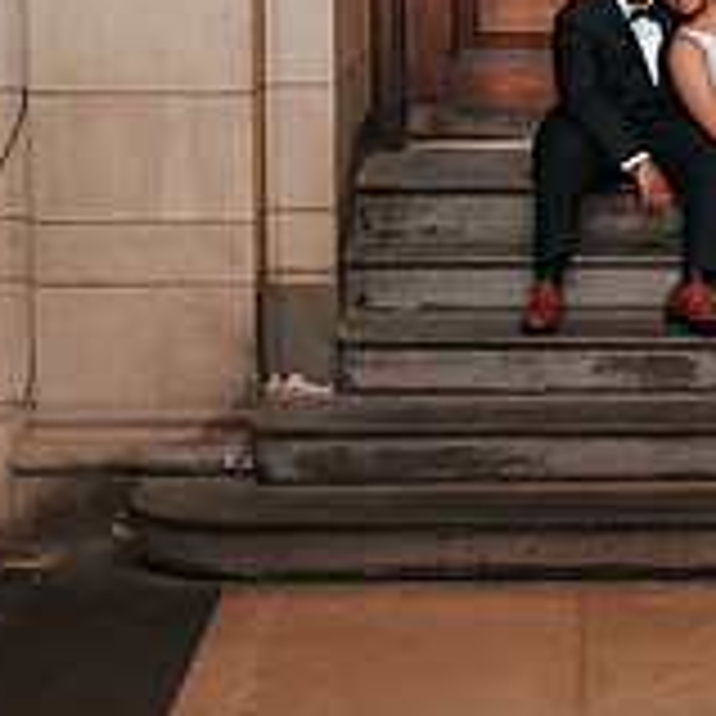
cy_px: 33
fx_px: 2715
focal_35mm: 116
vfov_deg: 14.8
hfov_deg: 14.7
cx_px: 761
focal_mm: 35
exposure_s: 1/125
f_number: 2.2
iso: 1000
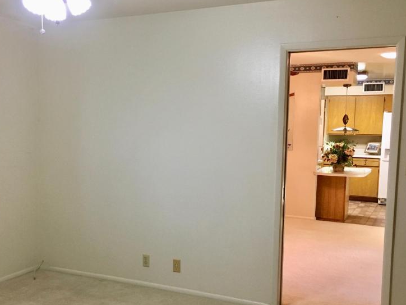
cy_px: 175
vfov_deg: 35.1
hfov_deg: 45.7
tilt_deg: -6.6
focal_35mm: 41
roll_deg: -1.4
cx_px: 180
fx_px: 481
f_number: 2.2
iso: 125
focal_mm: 4.15
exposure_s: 1/30
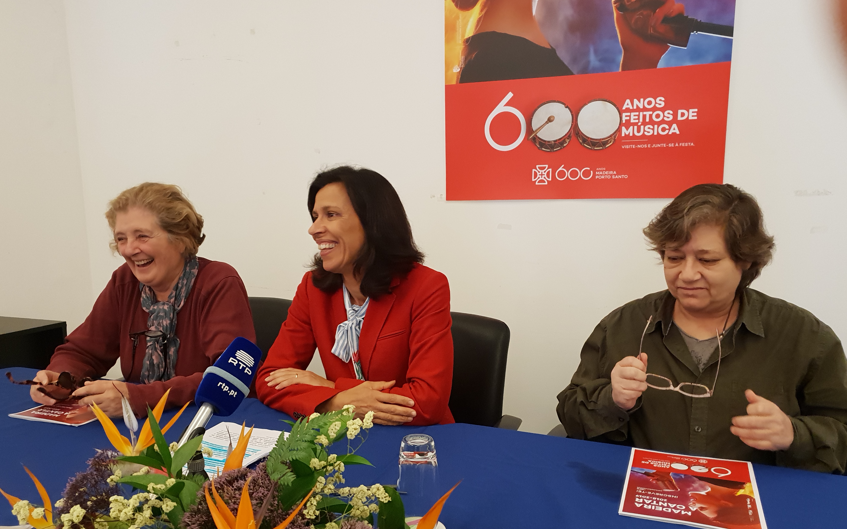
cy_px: 310
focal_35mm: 28
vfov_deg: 44.4
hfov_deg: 66.5
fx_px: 646
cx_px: 422
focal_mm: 4.3
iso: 320
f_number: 1.5
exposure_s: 1/50
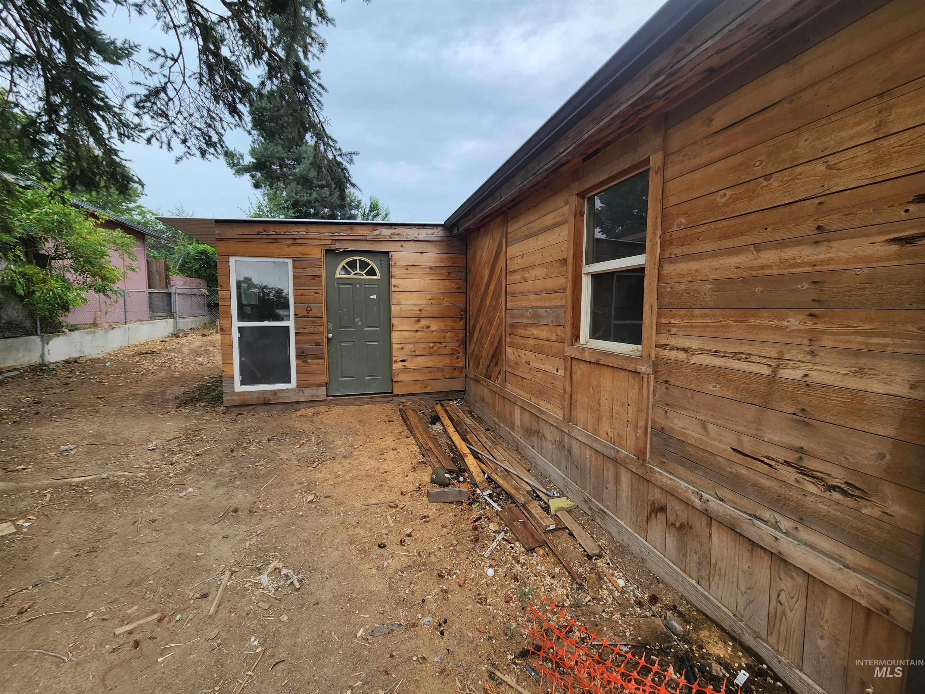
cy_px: 347
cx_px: 462
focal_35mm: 13
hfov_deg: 106.2
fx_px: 347
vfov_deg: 89.9
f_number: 2.2
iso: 50
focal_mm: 2.2
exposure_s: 1/120
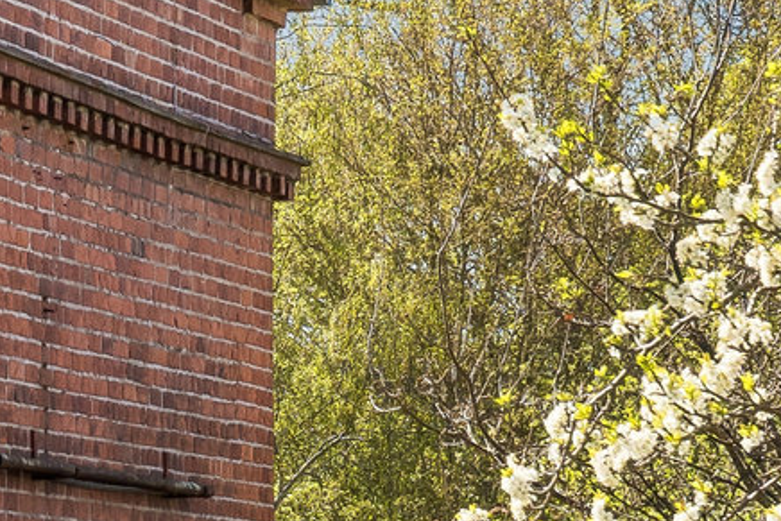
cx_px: -1772
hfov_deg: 4.9
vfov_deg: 3.4
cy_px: -177
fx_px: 8658
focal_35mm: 399
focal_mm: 58
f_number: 9
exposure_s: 1/160
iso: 160
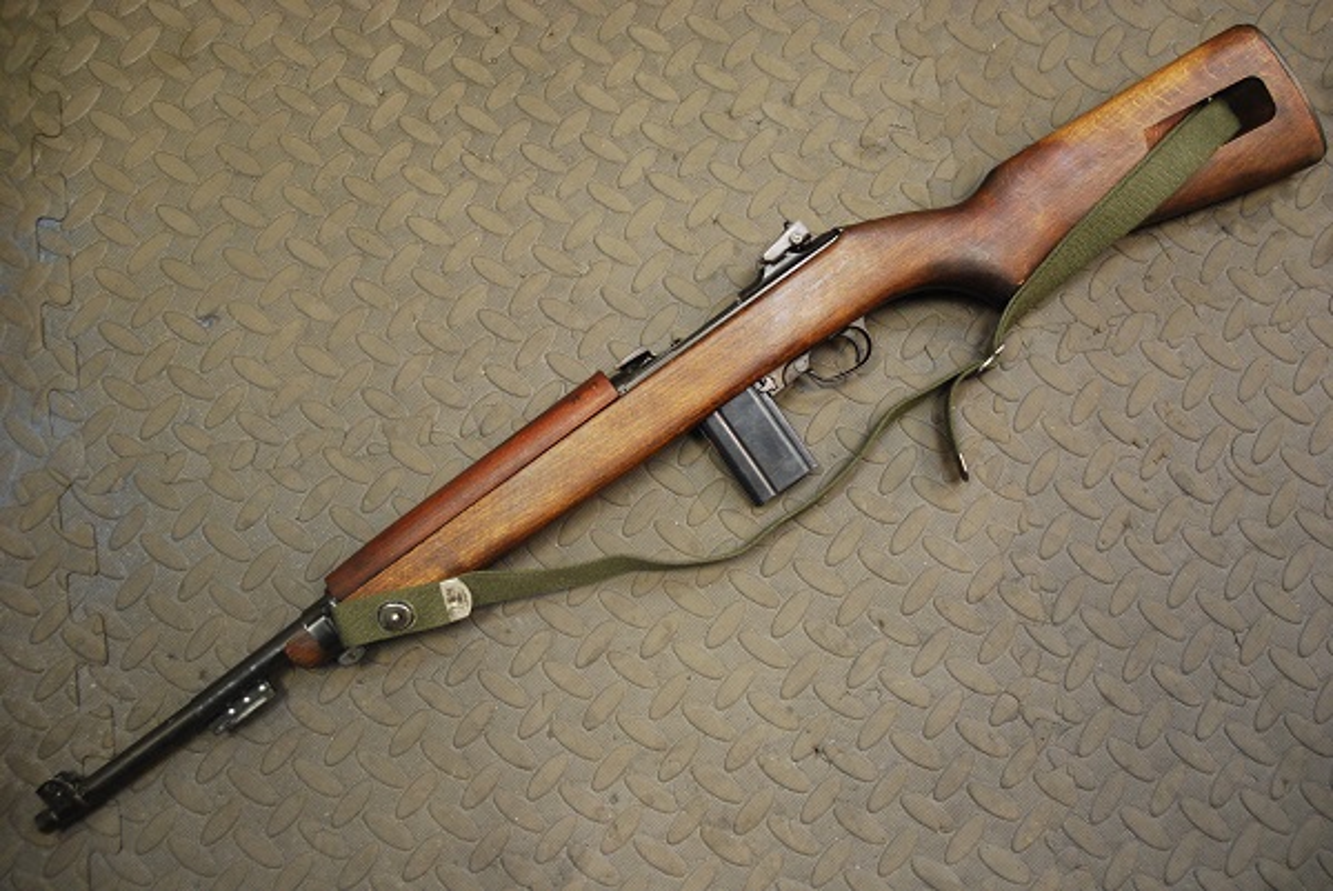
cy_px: 446
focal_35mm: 33
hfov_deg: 57.2
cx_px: 666
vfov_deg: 40.0
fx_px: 1223
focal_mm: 22
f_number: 3.8
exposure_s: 1/30
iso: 800
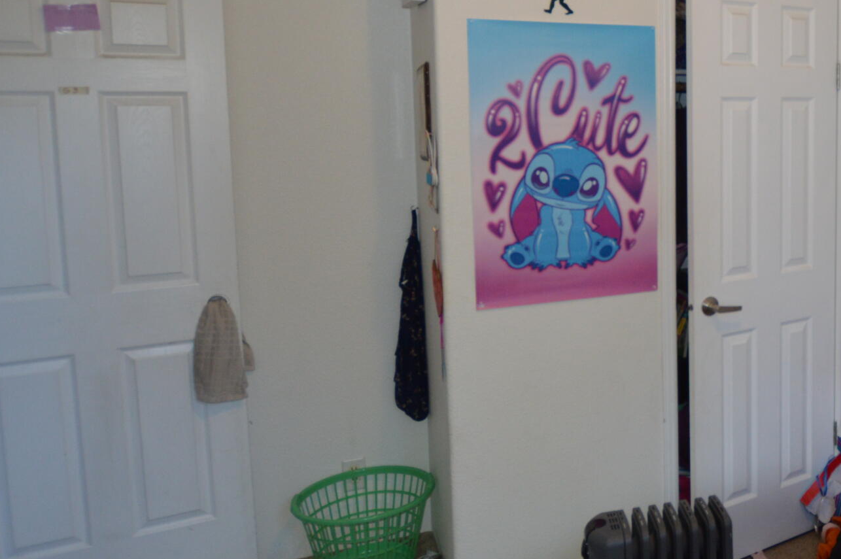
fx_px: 817
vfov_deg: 37.4
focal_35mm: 35
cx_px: 830
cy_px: 185
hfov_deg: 46.2
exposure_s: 1/60
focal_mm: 10
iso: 400
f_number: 4
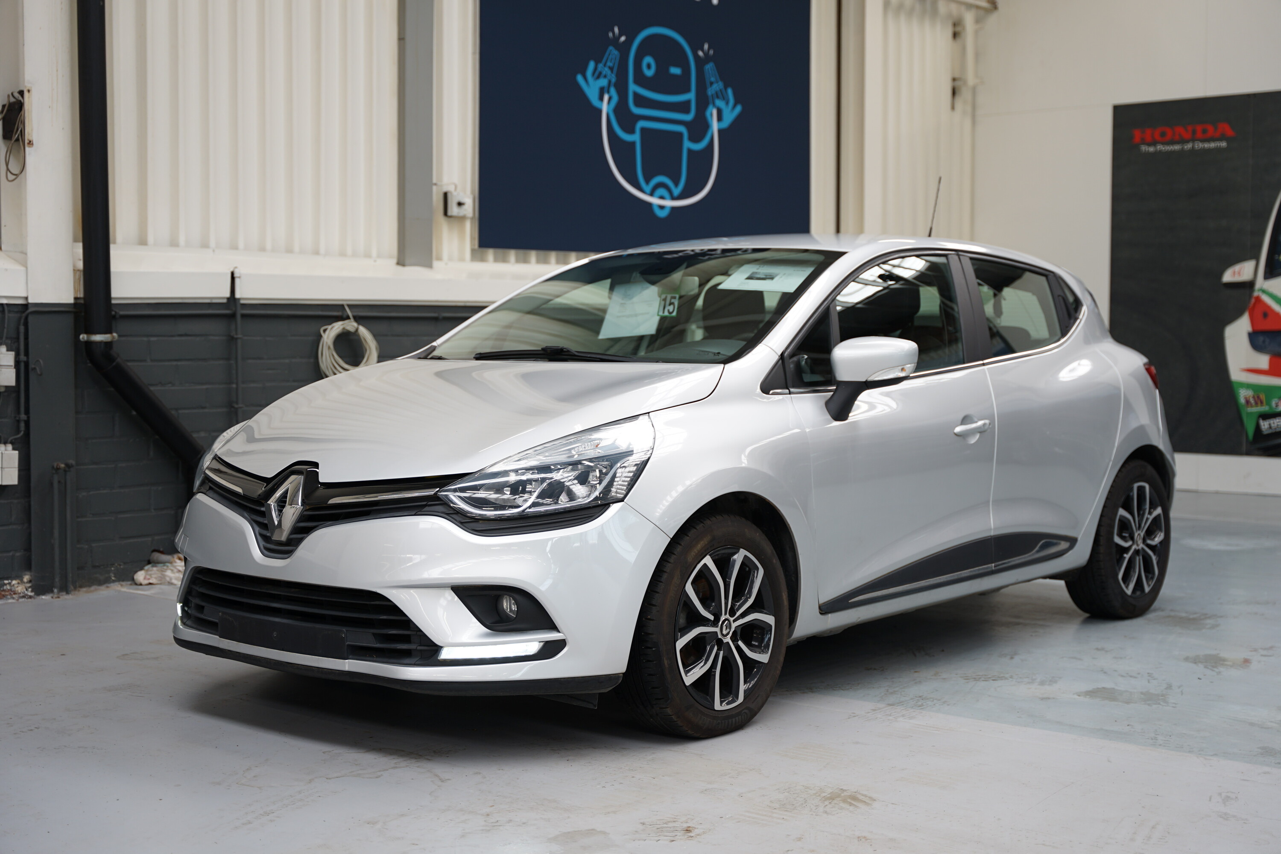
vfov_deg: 27.7
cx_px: 640
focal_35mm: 49
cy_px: 427
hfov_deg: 40.6
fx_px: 1733
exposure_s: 1/60
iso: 125
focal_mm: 48.7
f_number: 2.8
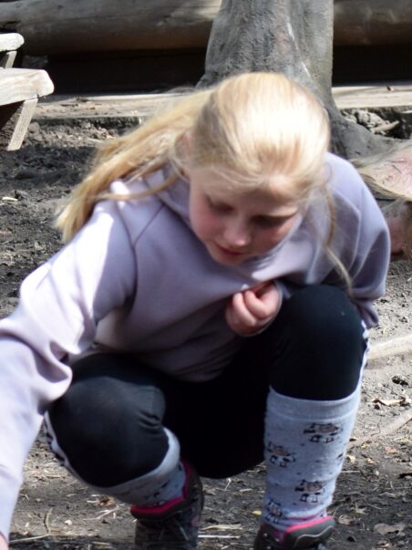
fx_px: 2869
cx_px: -58
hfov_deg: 8.1
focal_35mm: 181
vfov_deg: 10.9
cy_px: 117
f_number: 4
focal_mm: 35
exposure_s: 1/1000
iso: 800
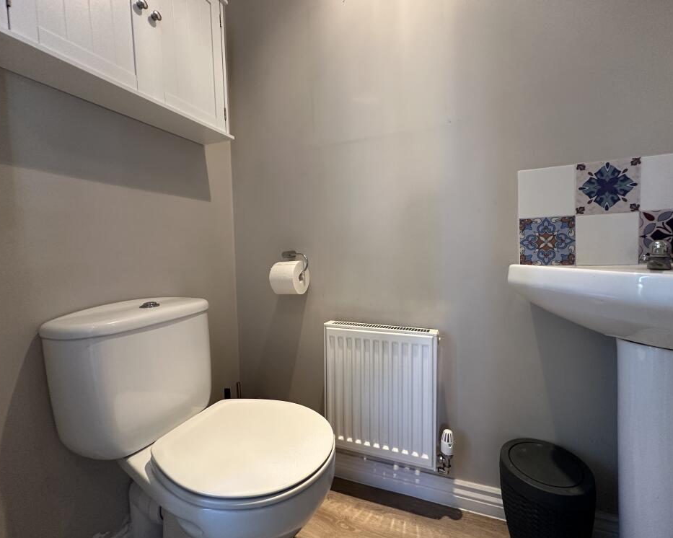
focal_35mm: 15
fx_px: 299
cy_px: 265
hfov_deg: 96.7
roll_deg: +0.7
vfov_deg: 84.0
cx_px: 359
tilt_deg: -2.5
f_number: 2.2
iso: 250
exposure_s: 1/50
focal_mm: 2.22
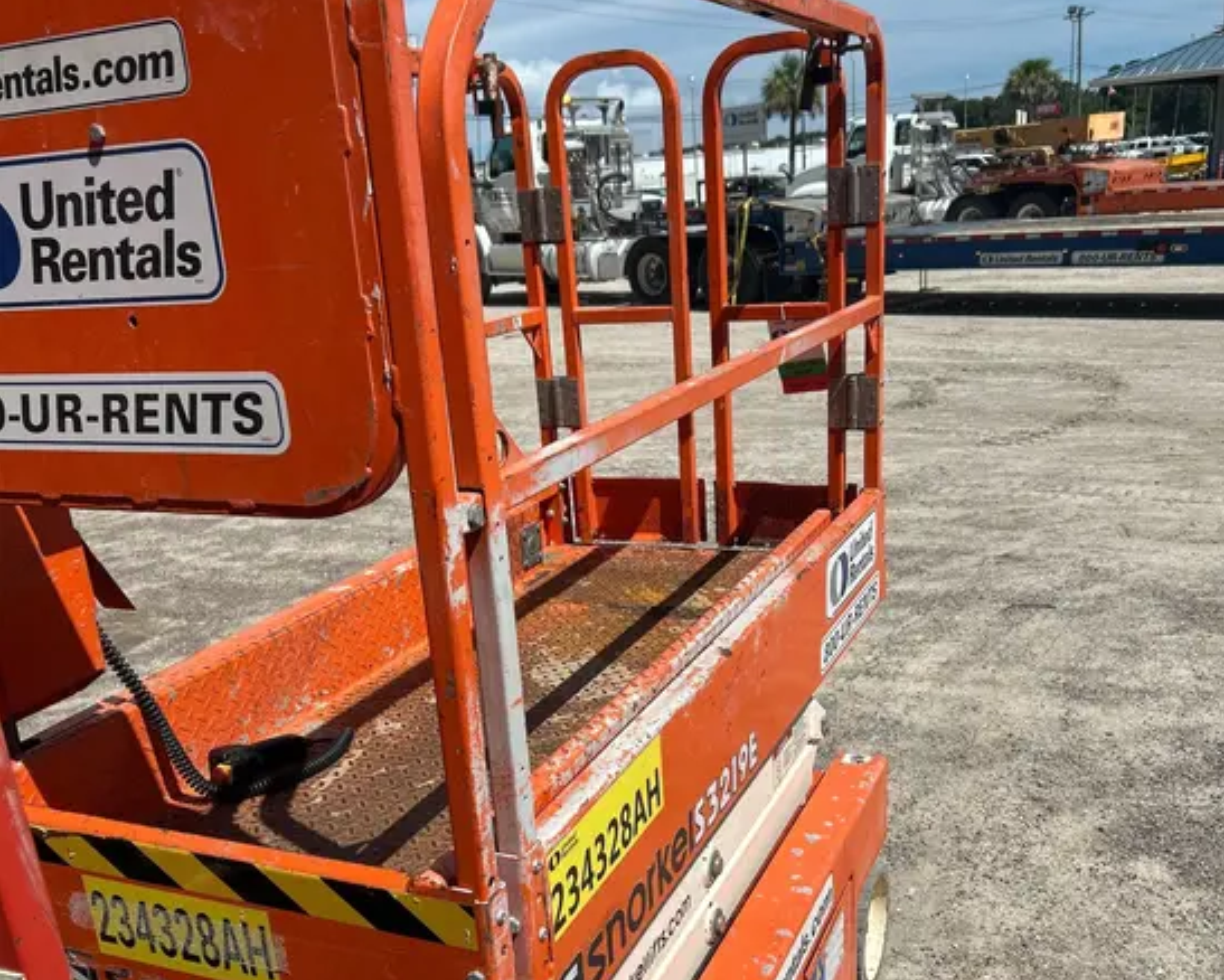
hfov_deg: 52.8
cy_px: 684
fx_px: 1232
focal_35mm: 34
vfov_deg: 42.6
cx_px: 613
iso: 50
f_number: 1.5
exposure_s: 1/6579
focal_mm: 5.7
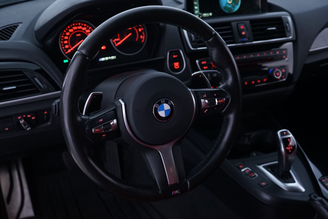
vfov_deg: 33.4
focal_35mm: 40
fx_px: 364
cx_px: 164
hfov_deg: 48.5
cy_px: 110
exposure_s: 1/25
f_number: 4
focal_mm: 40
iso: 2000
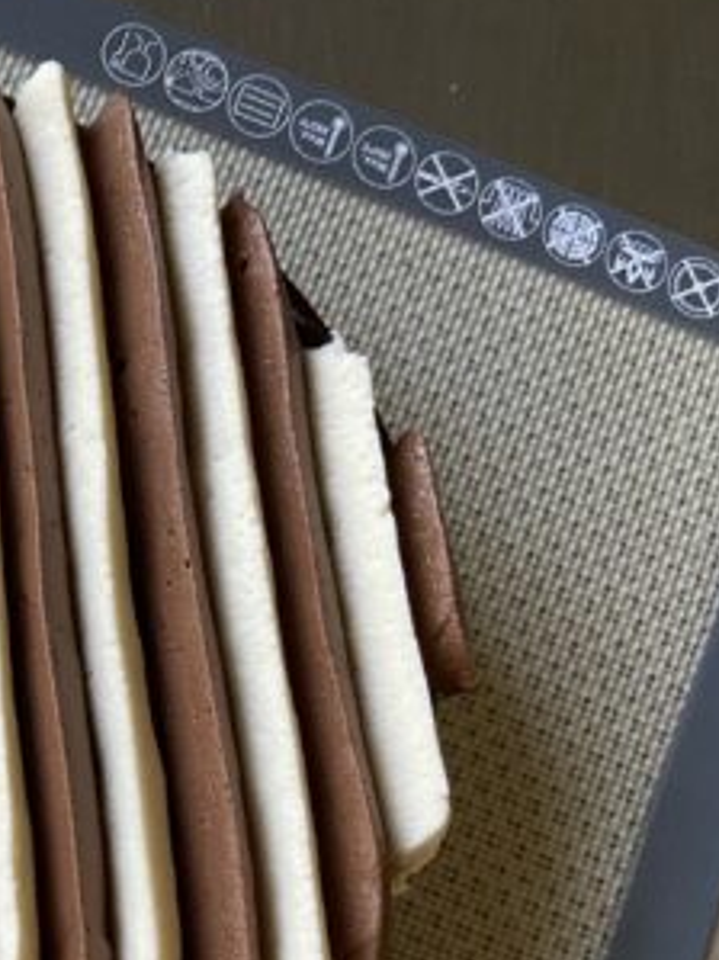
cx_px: -252
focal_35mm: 58
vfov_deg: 32.4
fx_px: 1607
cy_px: 755
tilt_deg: -82.9
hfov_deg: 22.2
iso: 160
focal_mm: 4.25
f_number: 1.8
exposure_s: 1/60
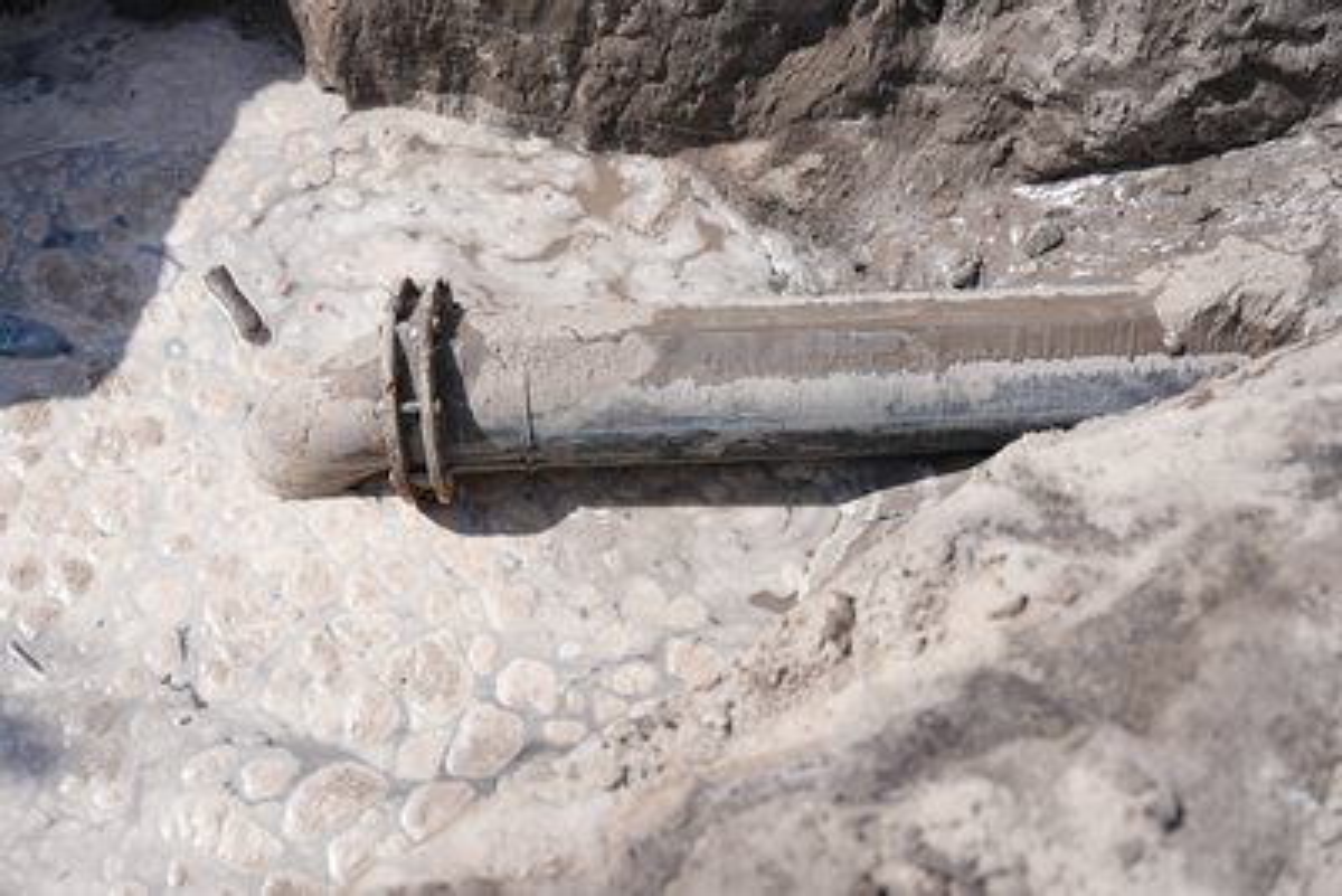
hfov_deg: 49.5
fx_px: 1454
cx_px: 671
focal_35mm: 39
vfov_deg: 34.2
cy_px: 448
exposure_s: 1/1250
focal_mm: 39
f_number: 2.8
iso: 80
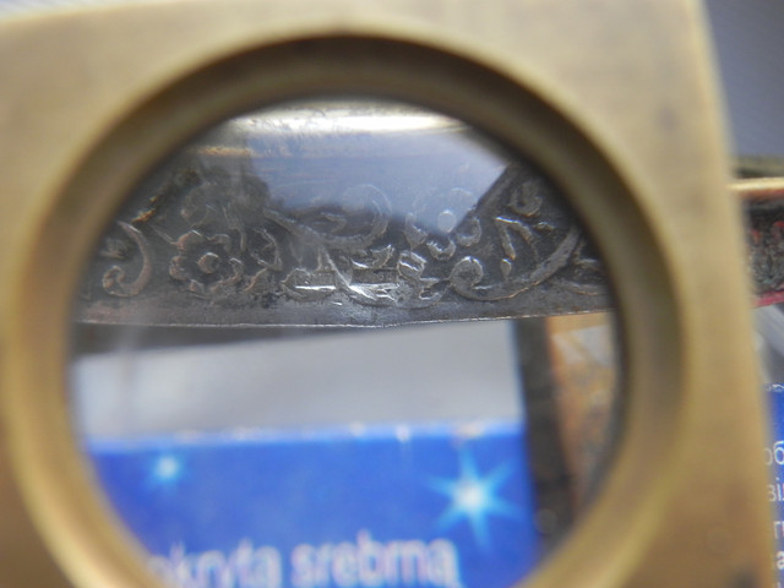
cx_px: 392
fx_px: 929
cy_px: 294
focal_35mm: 41
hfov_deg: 45.8
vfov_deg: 35.1
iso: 200
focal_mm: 7.3
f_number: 3.2
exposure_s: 1/30
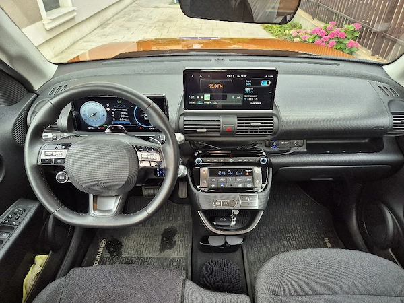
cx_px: 202
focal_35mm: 23
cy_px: 152
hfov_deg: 73.9
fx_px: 268
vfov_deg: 58.9
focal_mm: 5.4
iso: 125
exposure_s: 1/182
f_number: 1.8
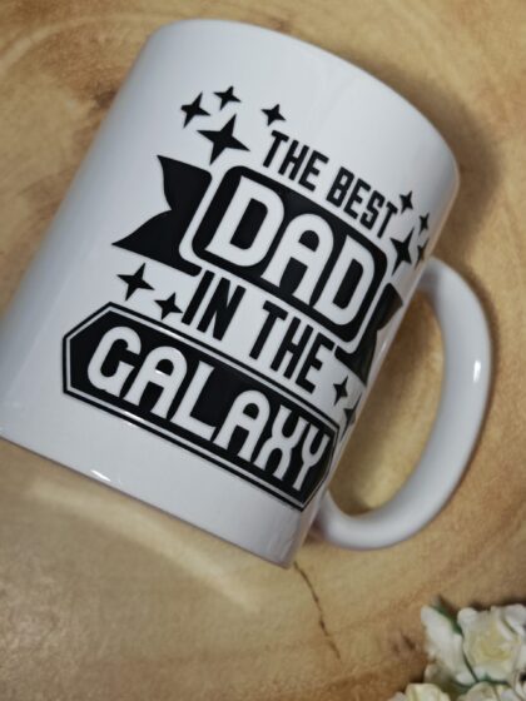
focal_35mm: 48
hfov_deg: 30.3
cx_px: 263
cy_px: 350
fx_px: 972
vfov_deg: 39.7
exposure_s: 1/50
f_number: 2
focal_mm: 6.83
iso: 160
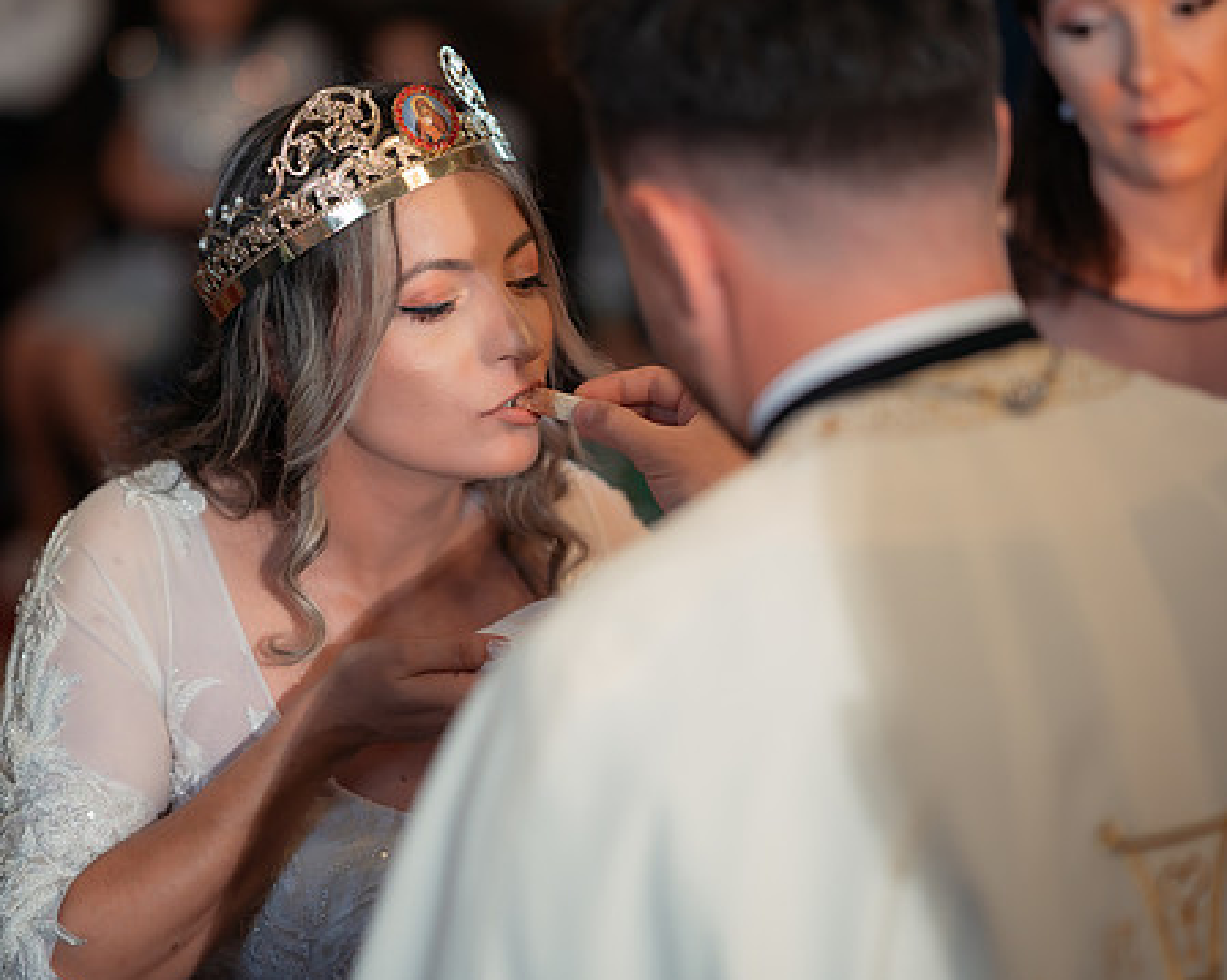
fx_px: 3740
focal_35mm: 103
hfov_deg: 18.6
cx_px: 486
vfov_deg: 14.9
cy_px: 472
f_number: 1.8
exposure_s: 1/200
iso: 1600
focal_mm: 85
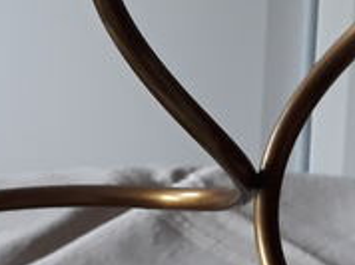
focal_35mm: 152
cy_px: 44
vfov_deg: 9.7
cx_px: 142
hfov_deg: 13.0
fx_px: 1557
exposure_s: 1/50
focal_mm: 3.71
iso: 160
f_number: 1.7
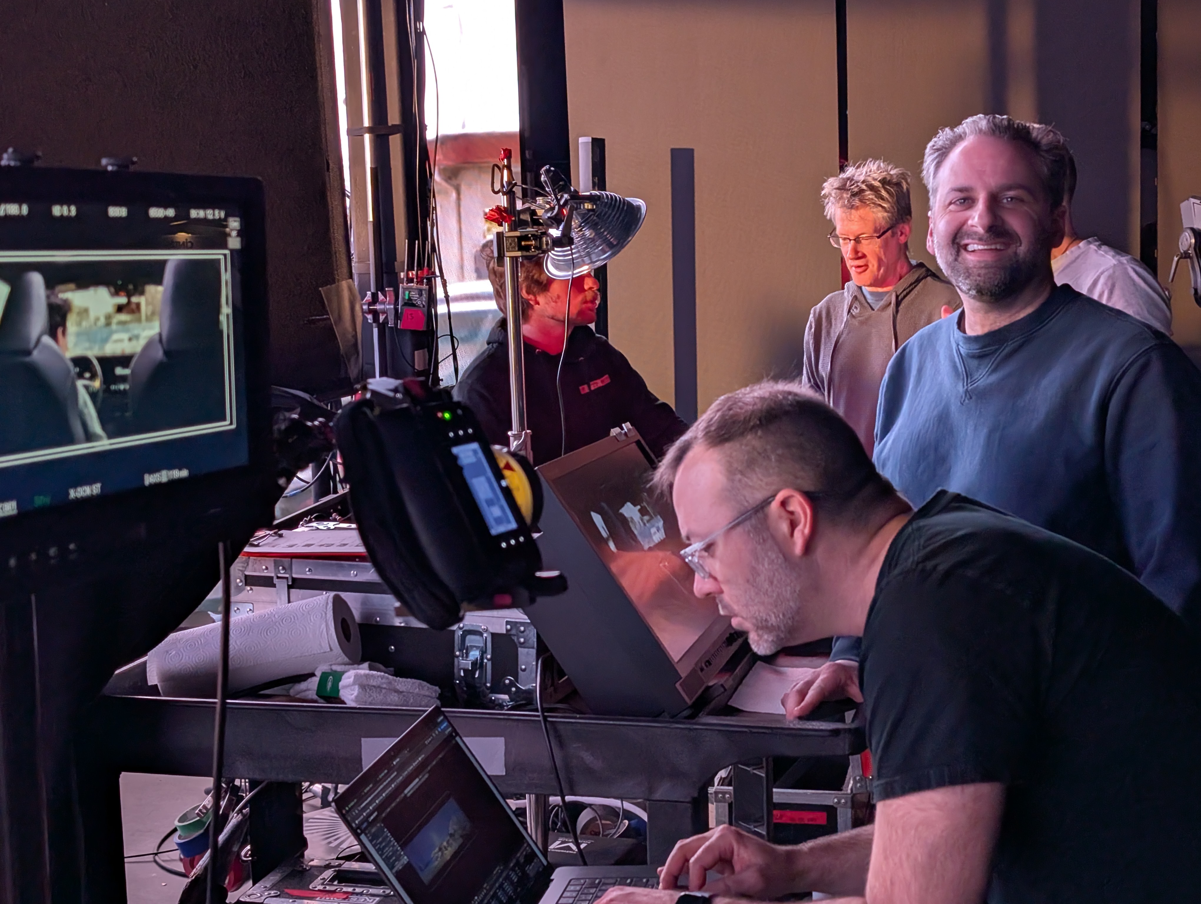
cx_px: 600
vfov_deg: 29.7
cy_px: 452
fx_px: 1702
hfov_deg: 38.9
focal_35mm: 49
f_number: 1.68
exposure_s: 1/120
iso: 155
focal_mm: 6.9
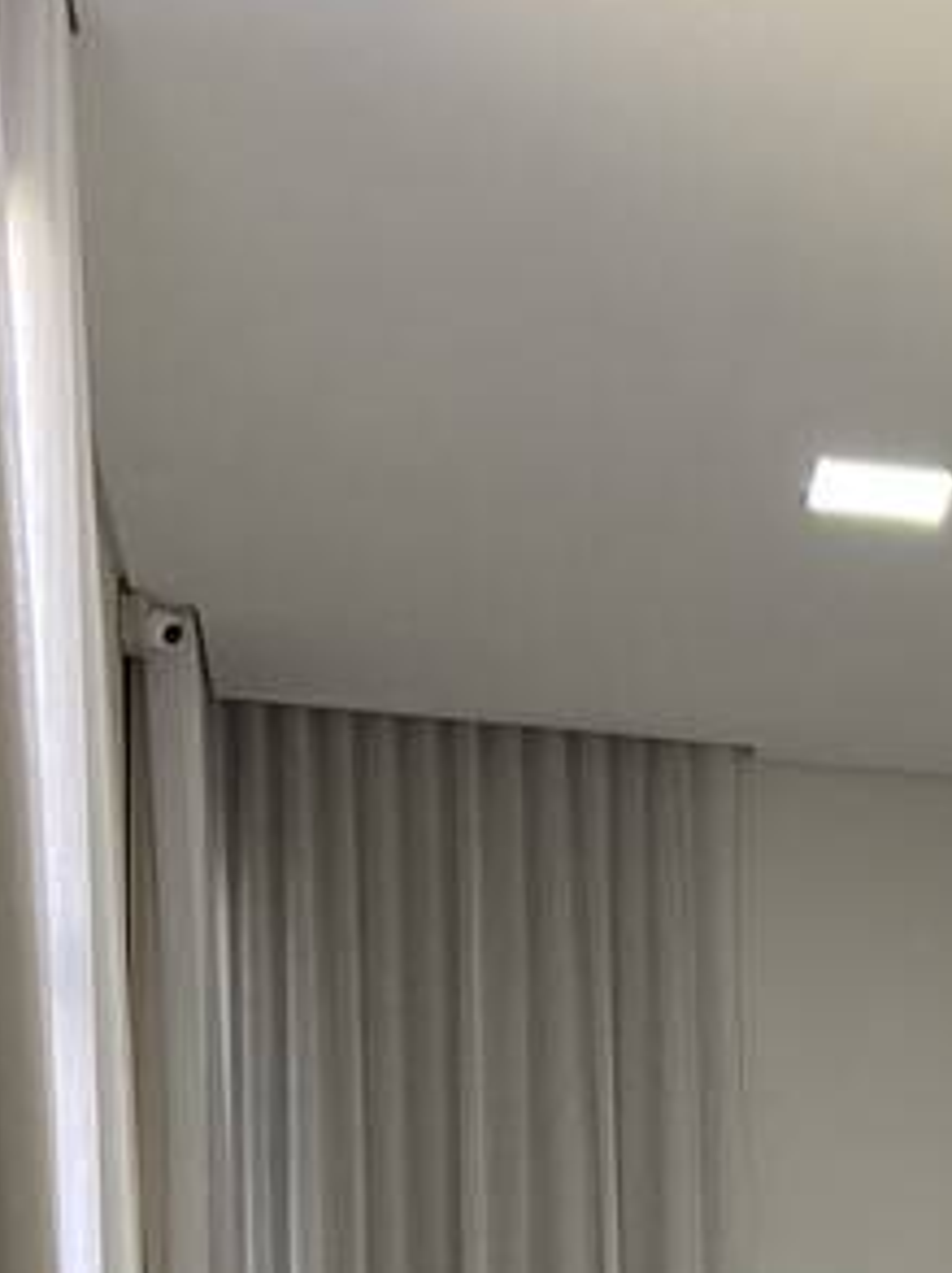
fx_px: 3528
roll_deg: +0.1
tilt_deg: +0.7
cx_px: 1517
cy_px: 1734
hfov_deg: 14.2
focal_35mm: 96
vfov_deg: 18.7
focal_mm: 4.25
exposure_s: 1/120
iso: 100
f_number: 1.8
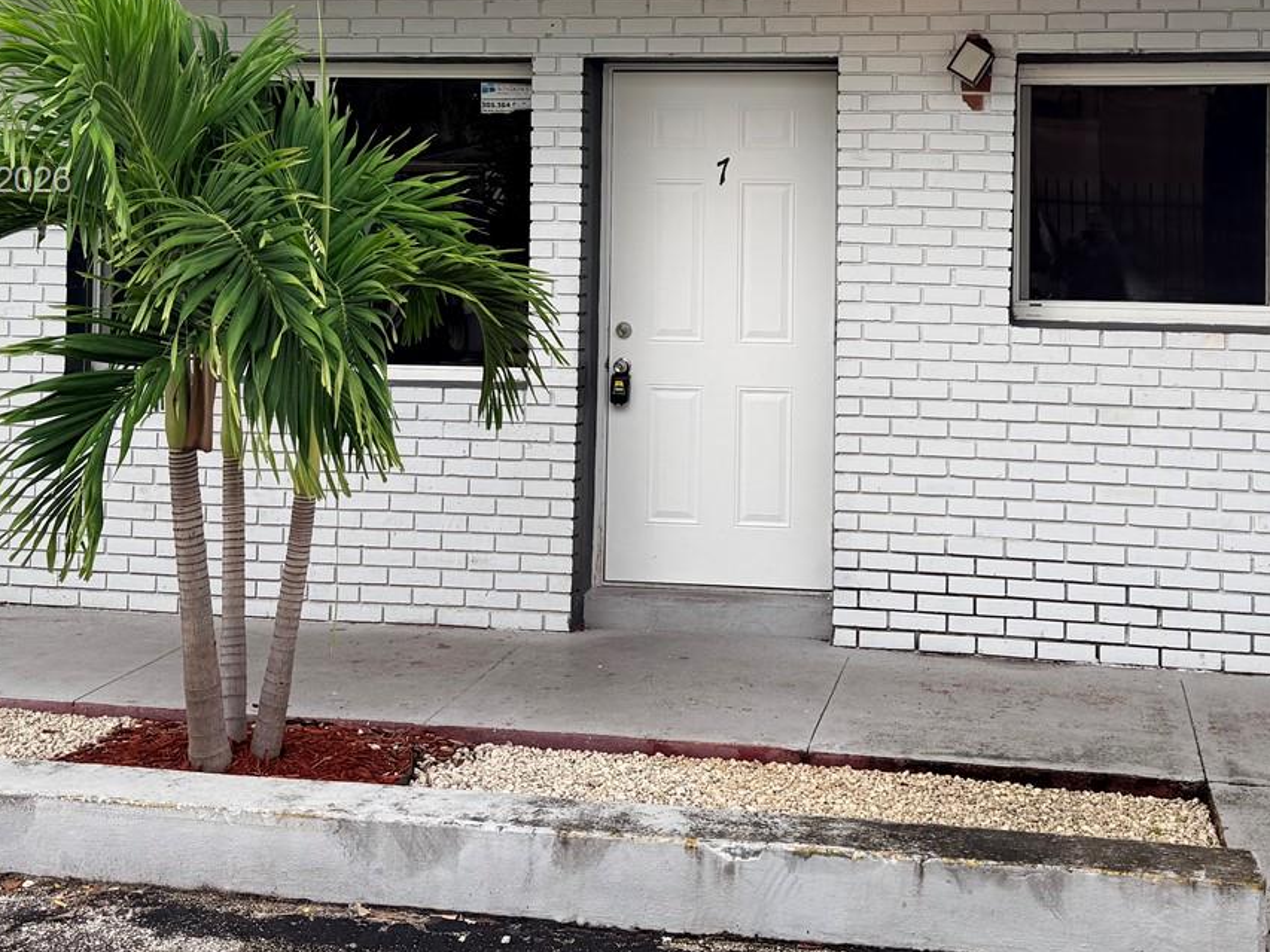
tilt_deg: +3.6
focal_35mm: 45
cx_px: 800
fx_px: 1651
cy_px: 183
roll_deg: +0.3
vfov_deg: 31.3
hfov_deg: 41.7
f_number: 1.78
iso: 80
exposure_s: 1/722
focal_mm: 6.76
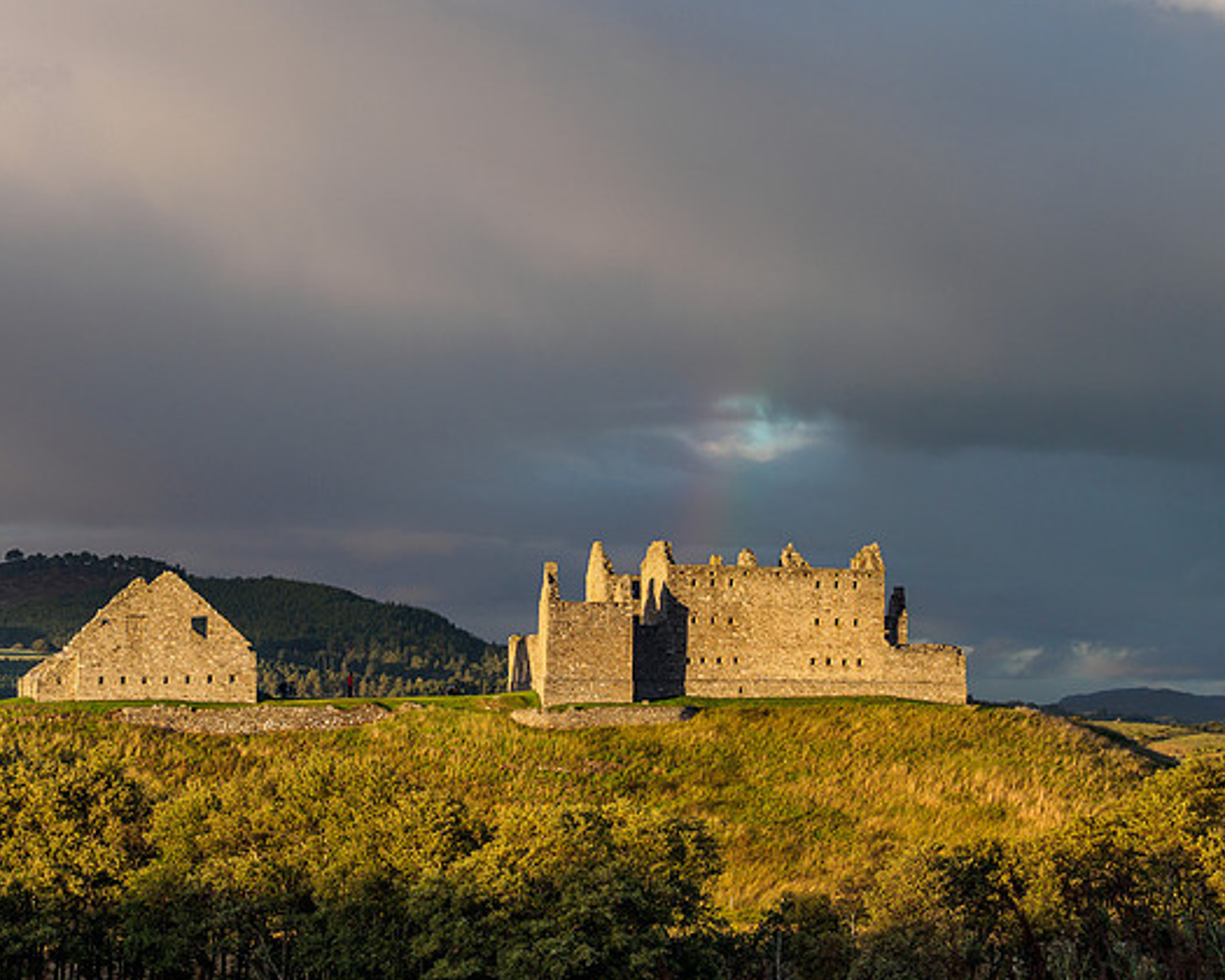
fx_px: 4169
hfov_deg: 16.7
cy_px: 477
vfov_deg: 13.4
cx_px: 574
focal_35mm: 115
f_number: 5
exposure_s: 1/400
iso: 200
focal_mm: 52
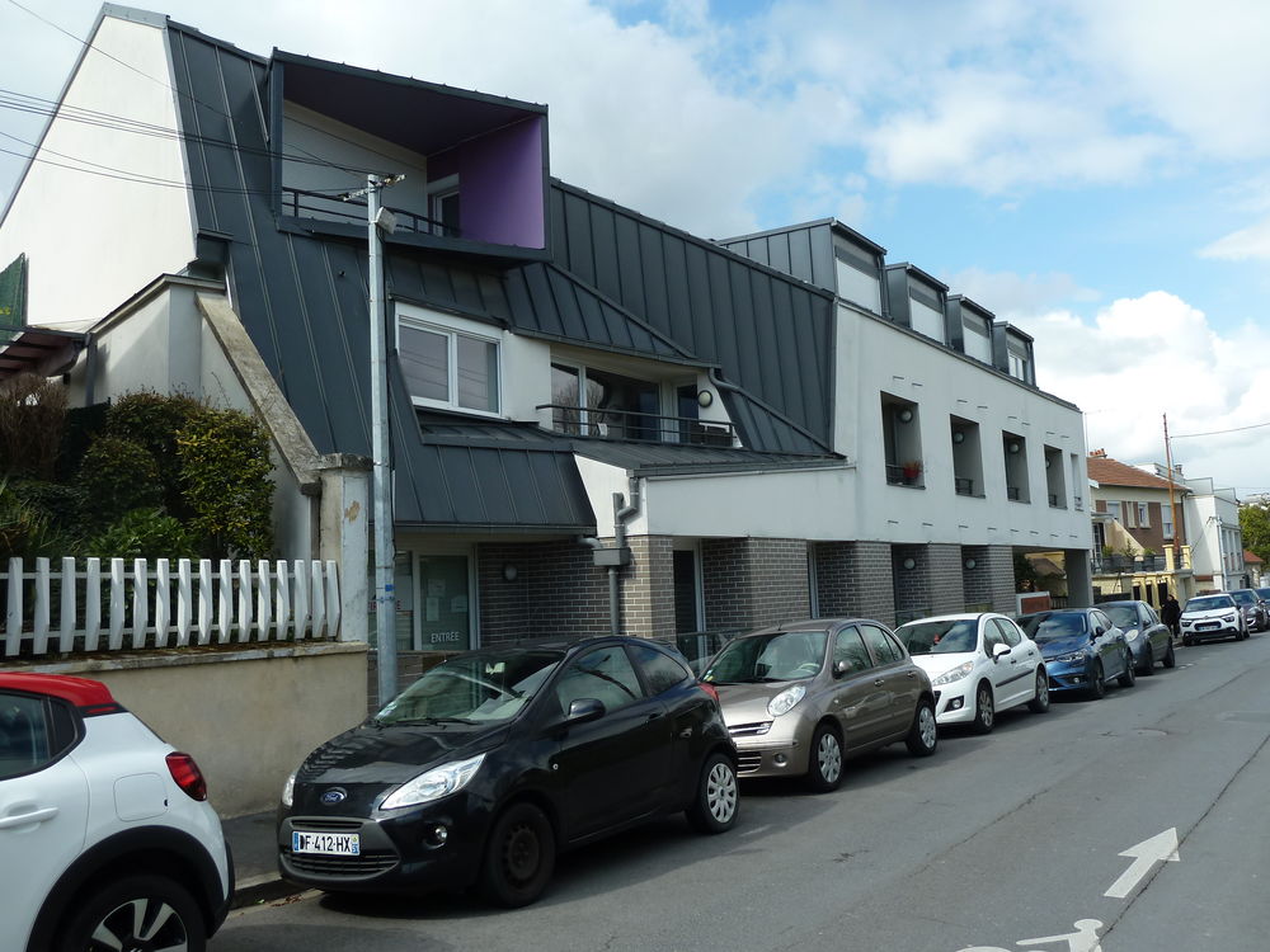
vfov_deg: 46.8
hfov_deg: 60.0
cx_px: 635
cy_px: 476
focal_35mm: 30
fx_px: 1101
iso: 80
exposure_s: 1/500
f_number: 4
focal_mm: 5
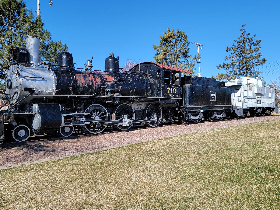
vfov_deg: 44.2
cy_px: 102
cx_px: 151
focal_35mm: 32
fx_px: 259
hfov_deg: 56.7
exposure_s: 1/820
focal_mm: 6.7
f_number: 1.8
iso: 16
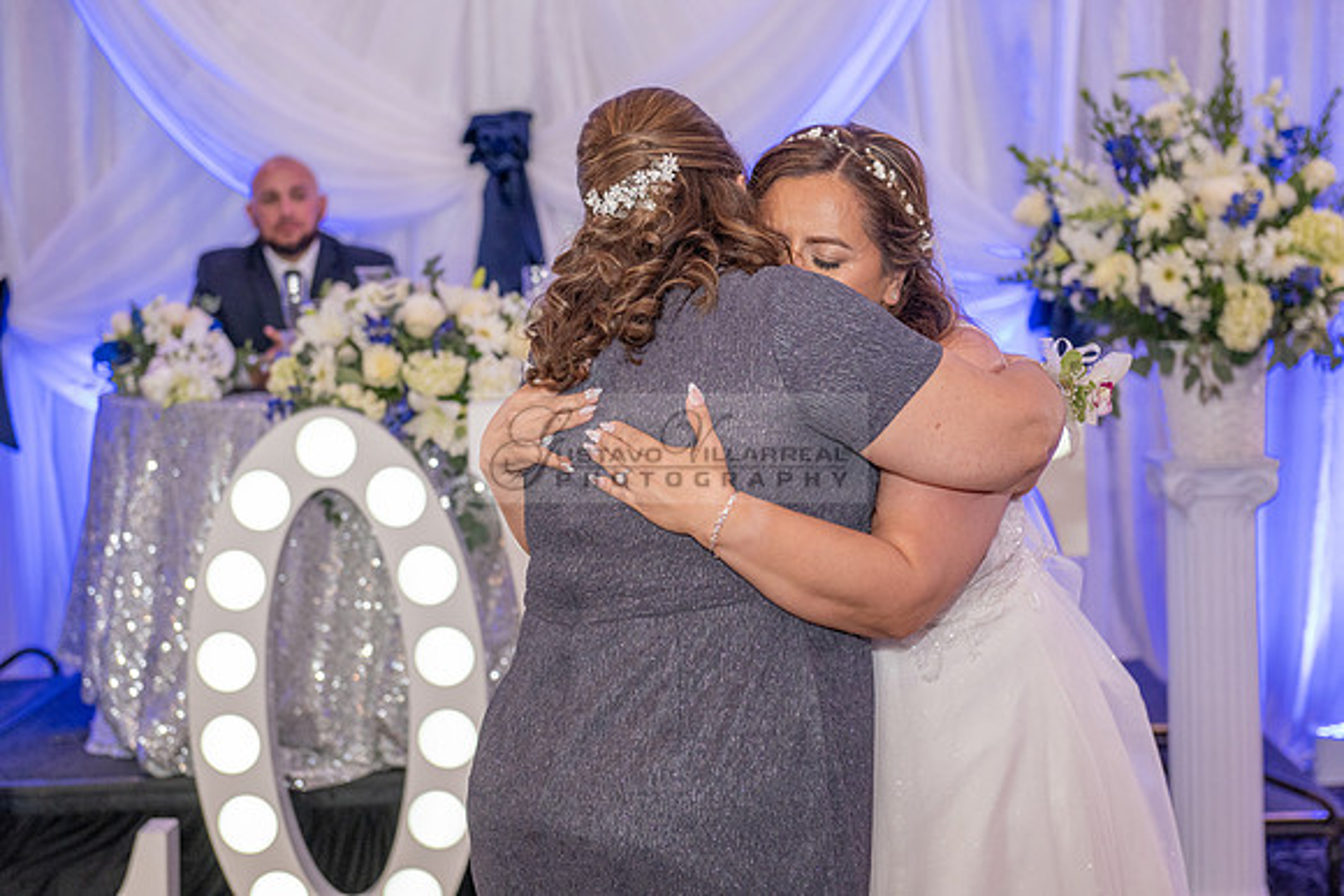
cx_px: 672
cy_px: 448
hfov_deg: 28.8
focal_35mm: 70
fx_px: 2614
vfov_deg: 19.5
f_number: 4
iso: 1600
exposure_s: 1/200
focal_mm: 70
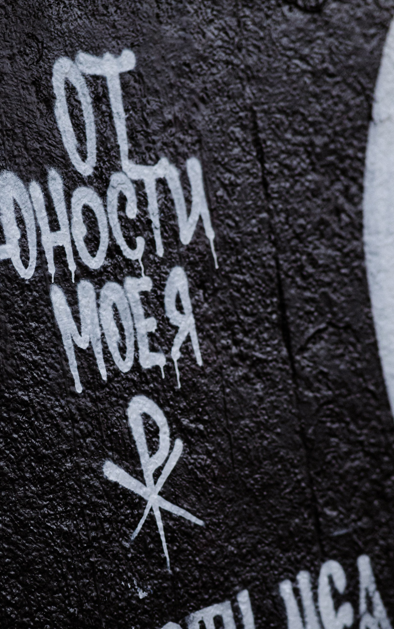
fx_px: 2336
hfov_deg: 9.6
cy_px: 398
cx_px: 184
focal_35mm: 136
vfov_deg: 15.3
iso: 2500
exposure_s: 1/320
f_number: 2
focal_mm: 85
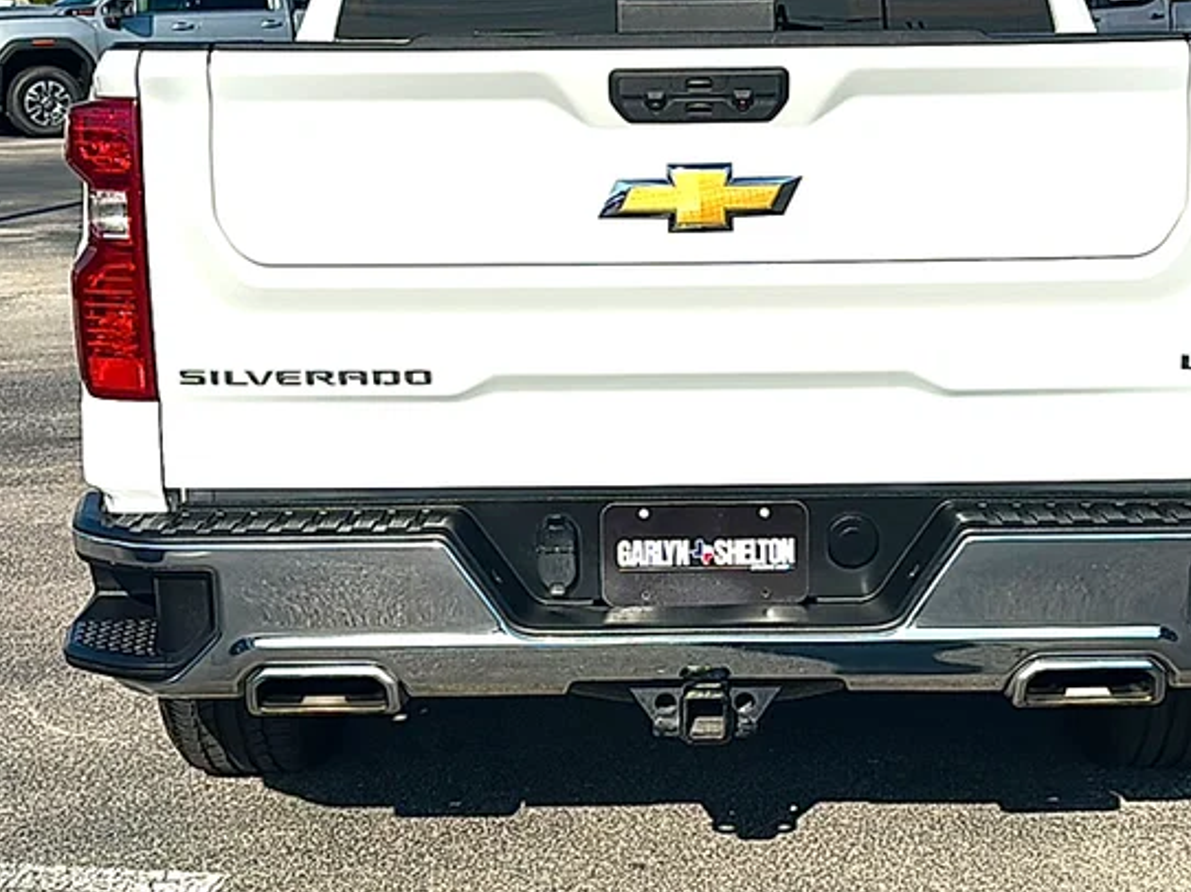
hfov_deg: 36.1
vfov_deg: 27.4
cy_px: 328
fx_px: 1823
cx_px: 699
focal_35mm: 53
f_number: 1.78
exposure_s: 1/10989
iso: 64
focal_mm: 6.86
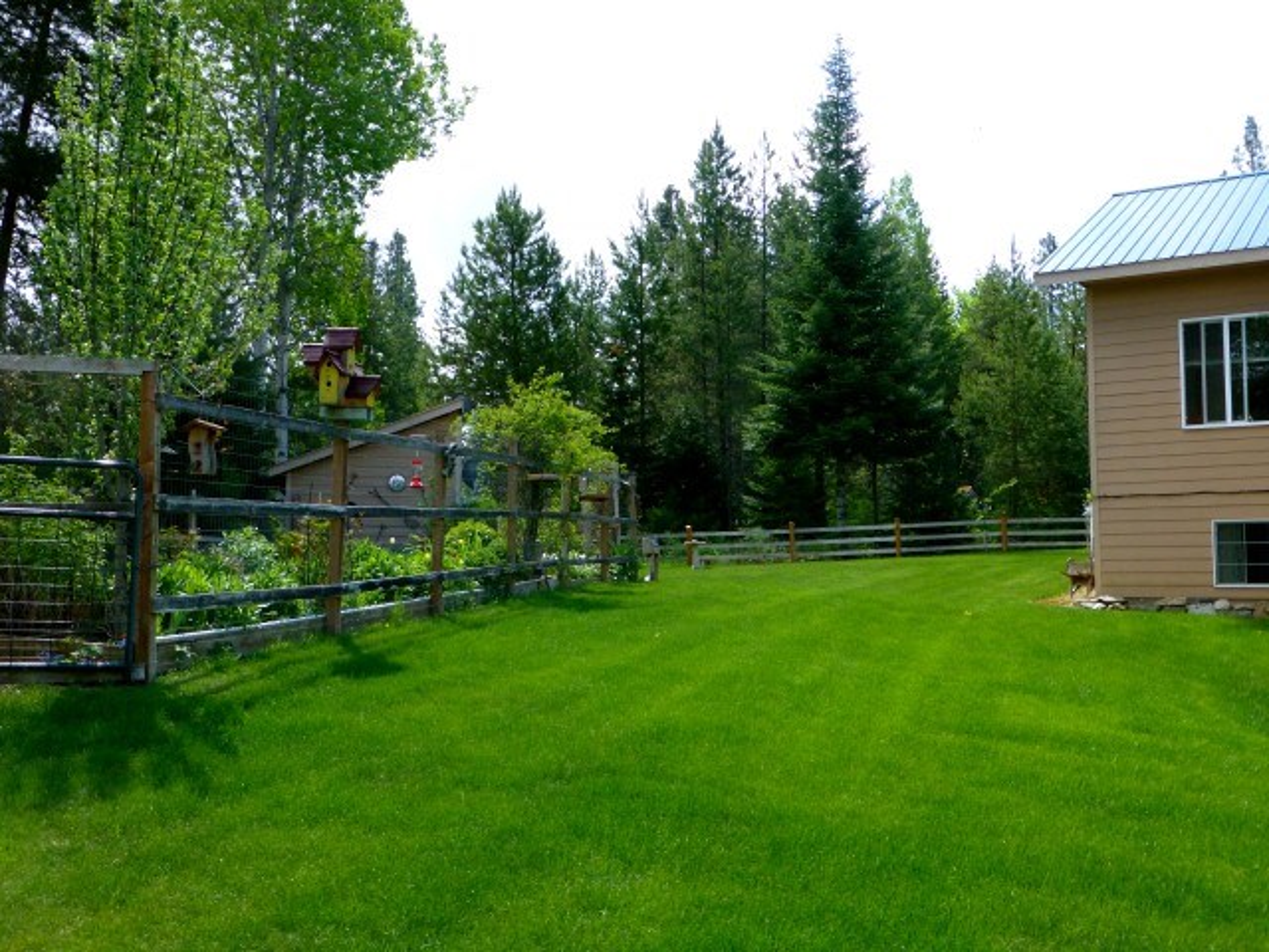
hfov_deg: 54.0
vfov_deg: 41.8
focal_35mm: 34
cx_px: 634
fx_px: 1246
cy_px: 476
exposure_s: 1/500
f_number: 3.7
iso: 200
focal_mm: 6.1
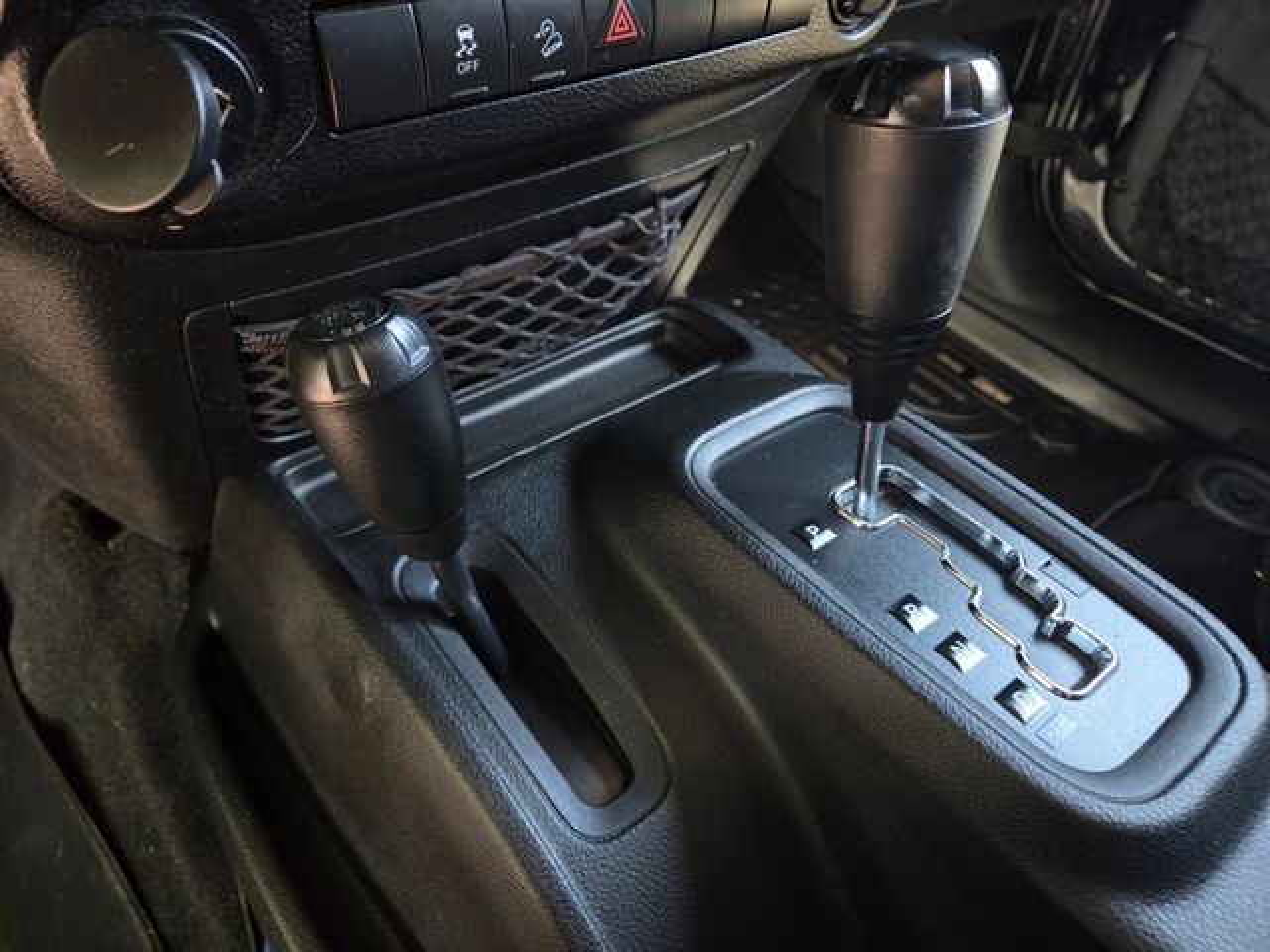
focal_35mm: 23
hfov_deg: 73.9
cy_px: 476
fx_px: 844
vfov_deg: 58.9
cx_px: 635
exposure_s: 1/120
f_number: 1.8
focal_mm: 5.4
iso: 500
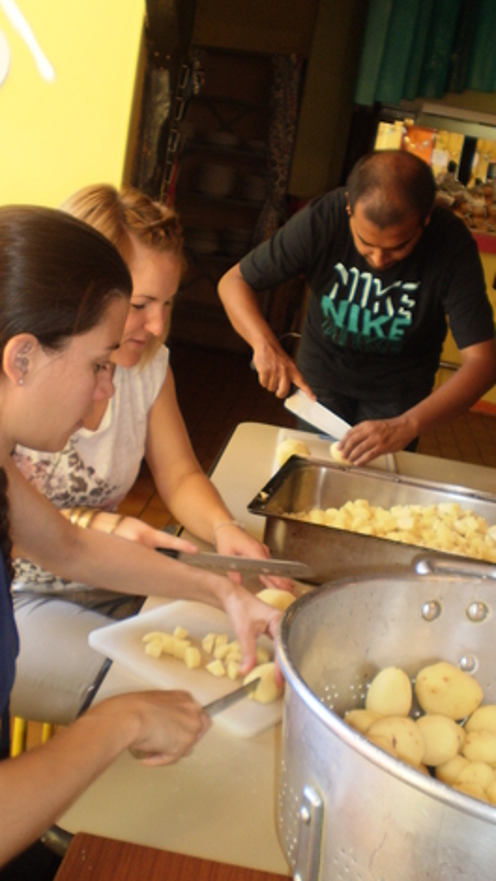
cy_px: 440
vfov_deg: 50.5
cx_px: 266
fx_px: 935
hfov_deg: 29.7
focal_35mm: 40
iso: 125
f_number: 3.1
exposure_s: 1/30
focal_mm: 6.3
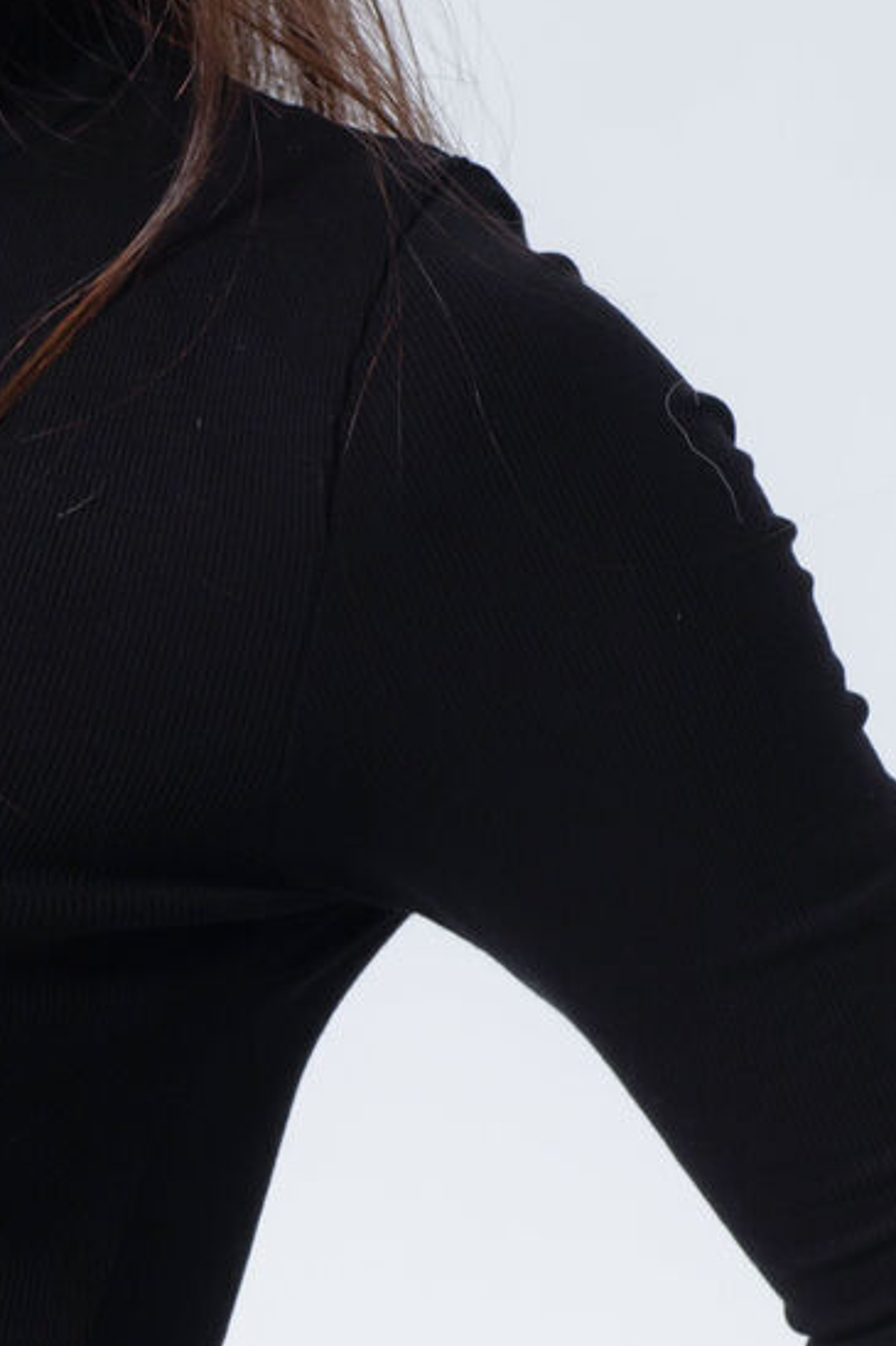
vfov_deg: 7.5
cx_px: -187
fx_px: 10310
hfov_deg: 5.0
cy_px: 1054
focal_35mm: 276
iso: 320
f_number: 6.3
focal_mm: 85
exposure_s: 1/200
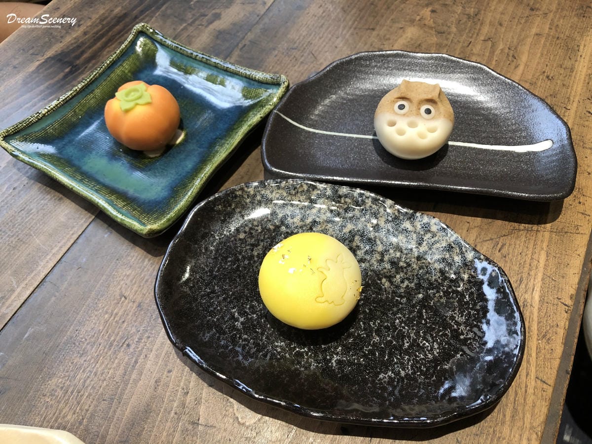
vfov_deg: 49.7
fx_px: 479
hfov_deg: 63.4
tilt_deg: -57.2
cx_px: 296
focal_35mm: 28
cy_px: 222
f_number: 1.8
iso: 32
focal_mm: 3.99
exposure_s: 1/30
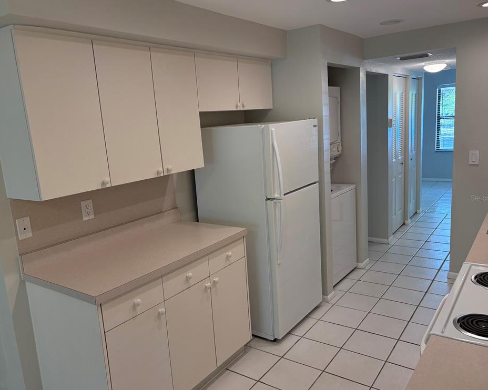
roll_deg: +3.9
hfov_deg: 62.2
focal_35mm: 28
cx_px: 233
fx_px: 404
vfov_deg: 51.5
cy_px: 198
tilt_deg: -10.0
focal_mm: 5.96
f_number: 1.6
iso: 100
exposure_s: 1/140
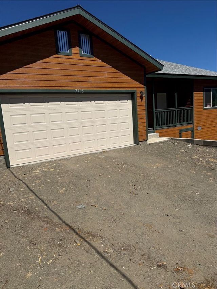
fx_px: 201
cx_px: 108
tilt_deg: -7.7
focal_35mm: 24
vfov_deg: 71.6
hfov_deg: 56.8
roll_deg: +5.4
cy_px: 144
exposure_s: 1/10309
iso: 80
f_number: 1.78
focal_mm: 6.76
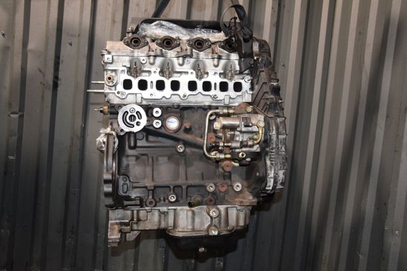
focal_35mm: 33
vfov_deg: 39.9
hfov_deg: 57.2
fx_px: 373
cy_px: 136
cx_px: 204
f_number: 5.6
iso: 1600
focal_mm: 22
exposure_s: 1/60
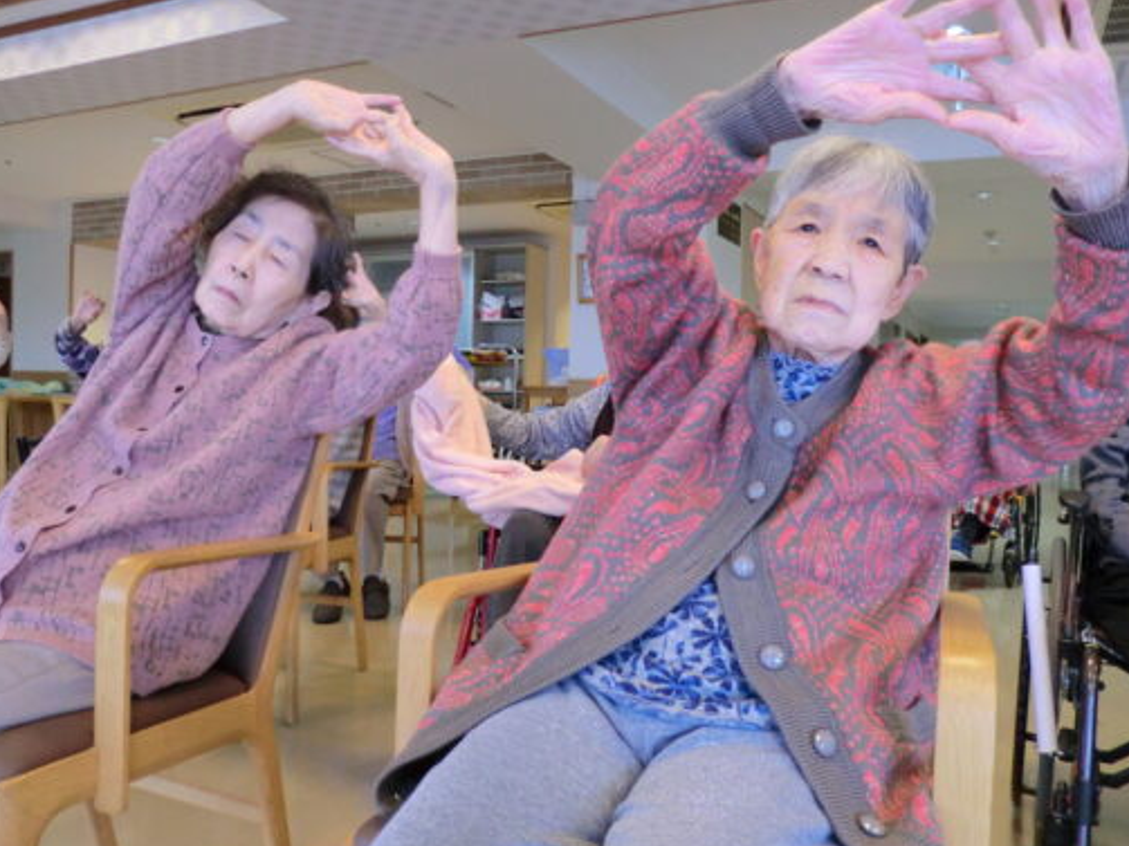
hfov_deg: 61.7
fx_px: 946
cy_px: 430
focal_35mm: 29
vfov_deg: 48.2
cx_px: 557
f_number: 3.2
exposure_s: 1/60
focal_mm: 4.9
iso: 250
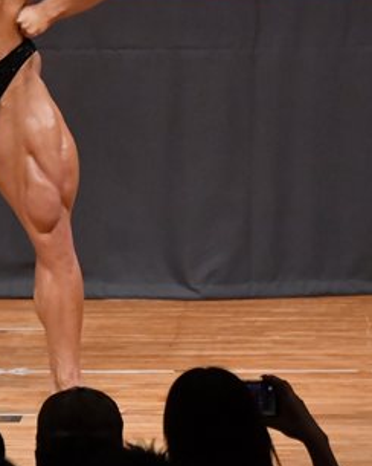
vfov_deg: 3.2
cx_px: 16
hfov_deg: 2.5
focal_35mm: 607
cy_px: 112
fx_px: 8354
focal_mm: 170
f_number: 5.6
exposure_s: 1/400
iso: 7200
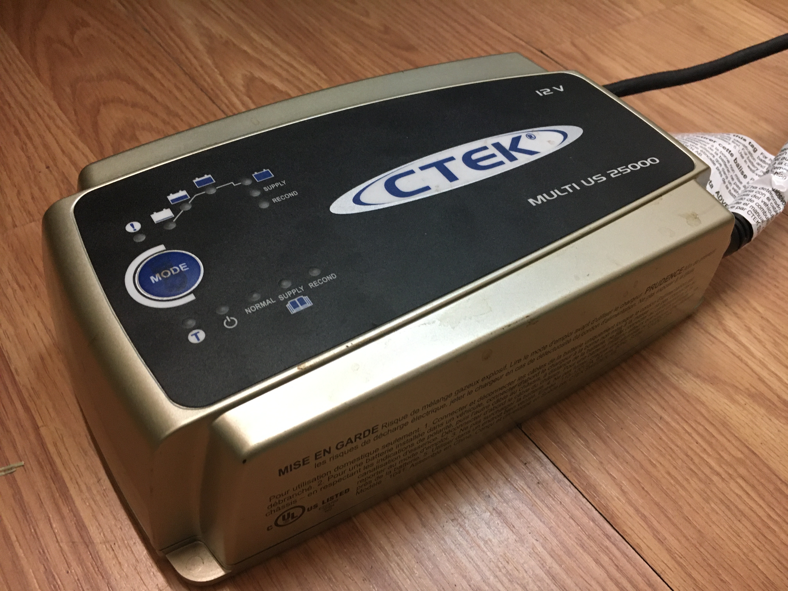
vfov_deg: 48.2
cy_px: 296
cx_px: 394
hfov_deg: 61.7
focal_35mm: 29
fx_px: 660
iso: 160
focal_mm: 4.15
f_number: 2.2
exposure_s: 1/30
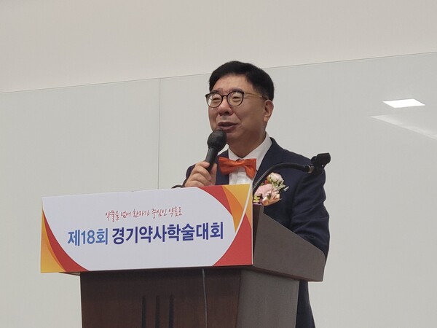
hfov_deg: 63.4
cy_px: 164
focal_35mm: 28
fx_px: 353
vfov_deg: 49.7
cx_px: 218
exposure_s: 1/60
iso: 160
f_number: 2
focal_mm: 5.9
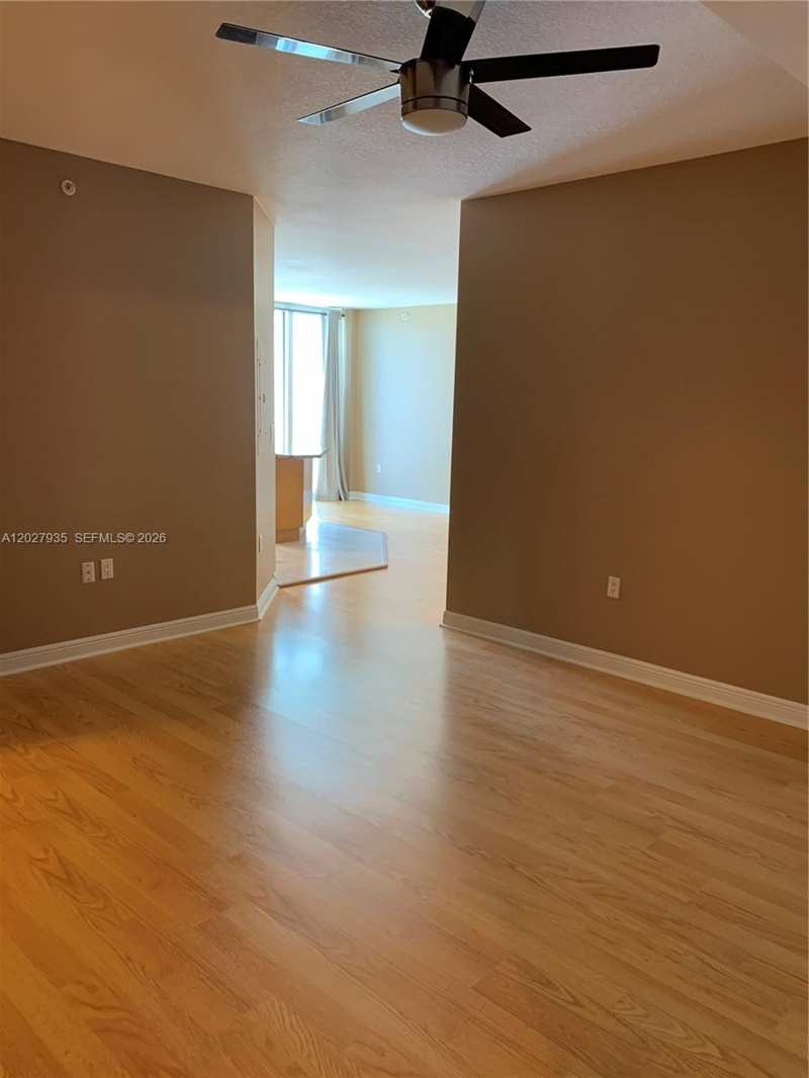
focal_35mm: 26
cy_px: 539
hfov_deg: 53.1
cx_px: 404
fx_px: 810
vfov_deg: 67.3
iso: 160
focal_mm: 4.25
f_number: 1.8
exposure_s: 1/60
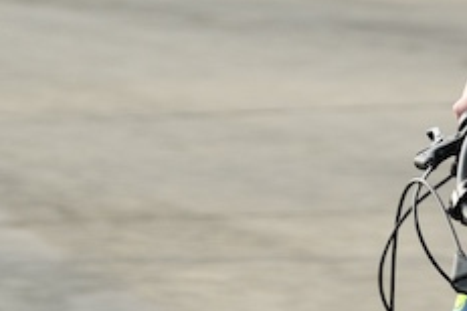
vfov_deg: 2.5
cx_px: 693
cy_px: 359
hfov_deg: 3.7
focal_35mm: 557
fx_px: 7225
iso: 125
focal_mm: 71.5
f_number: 3.6
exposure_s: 1/200
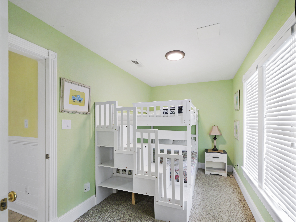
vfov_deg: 78.0
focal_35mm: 16
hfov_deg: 94.4
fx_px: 137
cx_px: 155
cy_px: 120
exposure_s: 1/125
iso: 1000
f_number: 2.8
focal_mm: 7
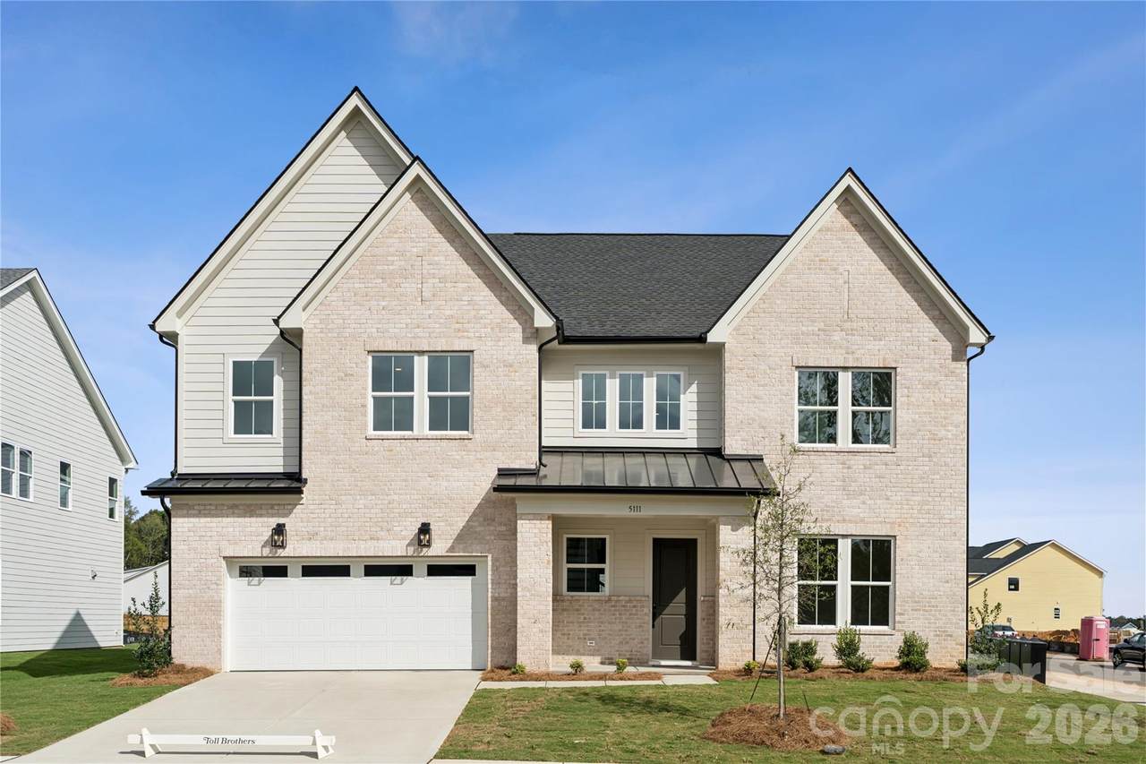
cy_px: 382
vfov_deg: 40.0
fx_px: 1050
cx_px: 573
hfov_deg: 57.2
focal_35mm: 33
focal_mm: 33
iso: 100
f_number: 5
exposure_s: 1/1600
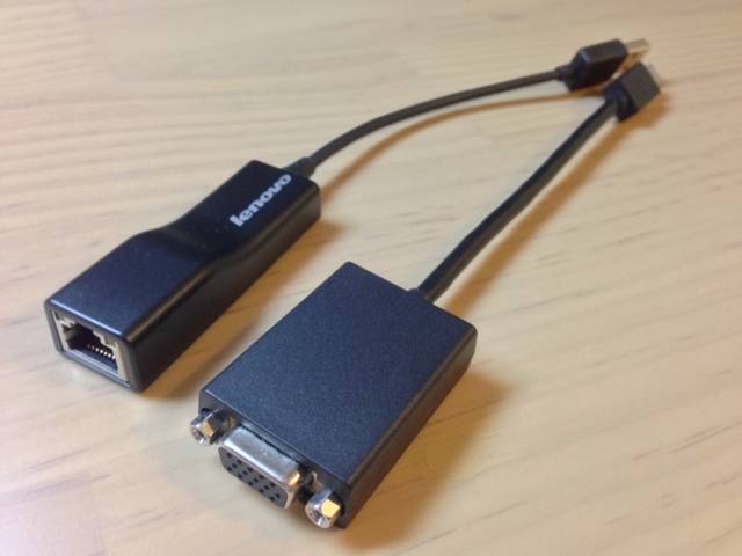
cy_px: 278
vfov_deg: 42.9
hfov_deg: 55.4
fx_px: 707
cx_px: 371
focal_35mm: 33
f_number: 2.4
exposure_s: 1/20
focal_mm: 4.13
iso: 400
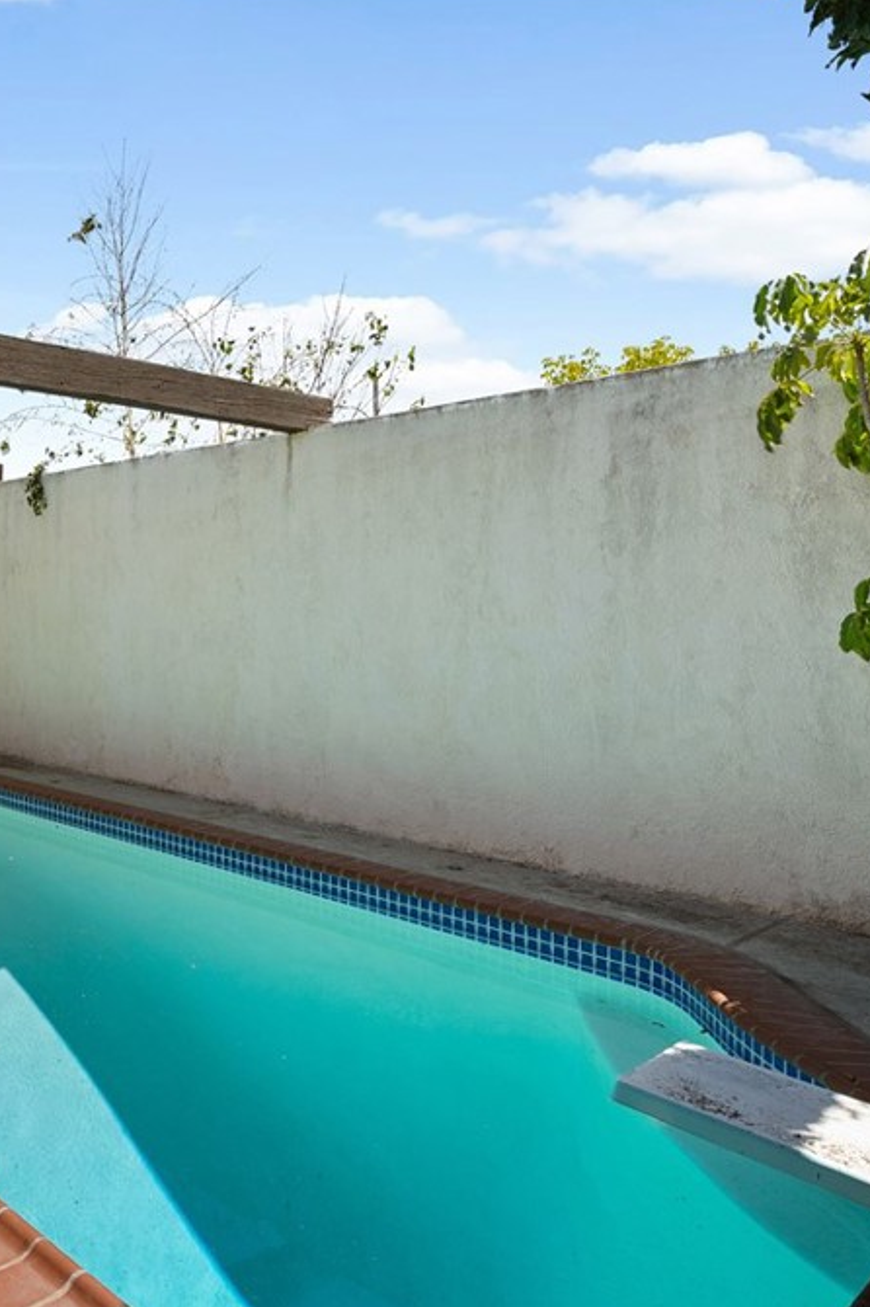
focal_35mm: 26
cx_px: -23
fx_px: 943
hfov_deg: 42.0
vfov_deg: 69.4
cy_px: 649
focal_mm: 17
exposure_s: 1/800
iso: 320
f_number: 9
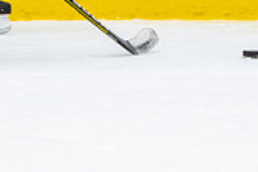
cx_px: -91
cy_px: -231
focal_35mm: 966
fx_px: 6916
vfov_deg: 1.4
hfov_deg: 2.1
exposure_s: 1/640
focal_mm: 122
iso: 2500
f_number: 2.8
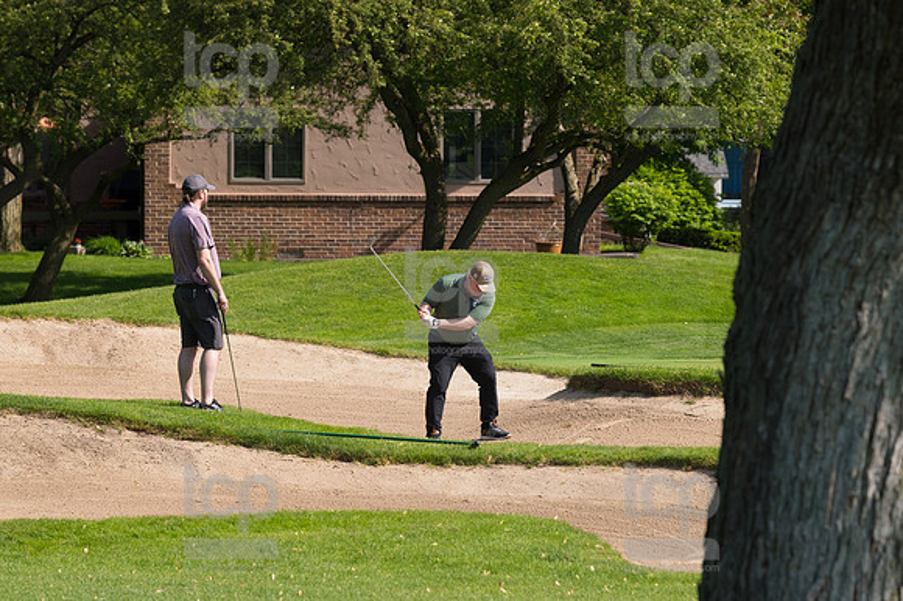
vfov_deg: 4.6
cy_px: 300
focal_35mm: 300
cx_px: 452
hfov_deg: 6.9
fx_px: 7520
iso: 320
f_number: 5.6
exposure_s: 1/1600
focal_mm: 200
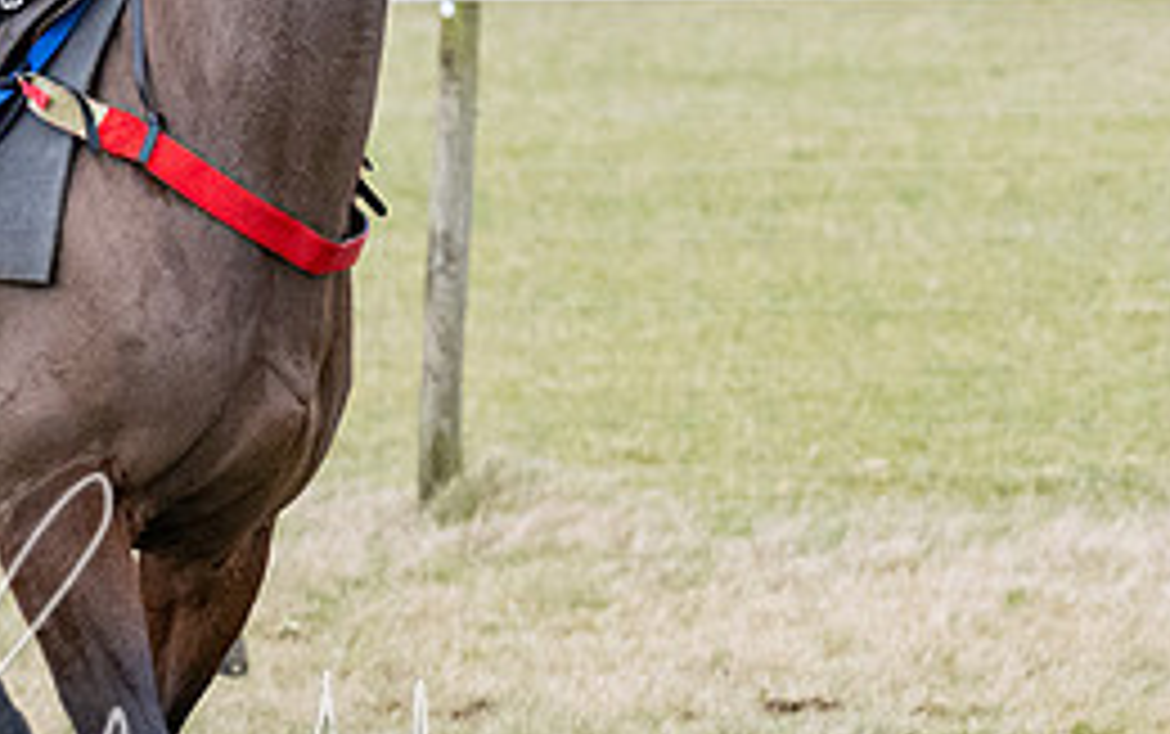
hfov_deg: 3.9
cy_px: 313
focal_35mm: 538
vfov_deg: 2.4
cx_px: 778
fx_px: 17170
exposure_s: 1/1000
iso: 1600
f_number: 4
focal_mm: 105
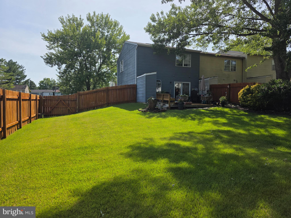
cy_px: 109
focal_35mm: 23
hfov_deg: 73.9
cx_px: 146
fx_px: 193
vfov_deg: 58.9
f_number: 1.7
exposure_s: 1/6150
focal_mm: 6.3
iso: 80
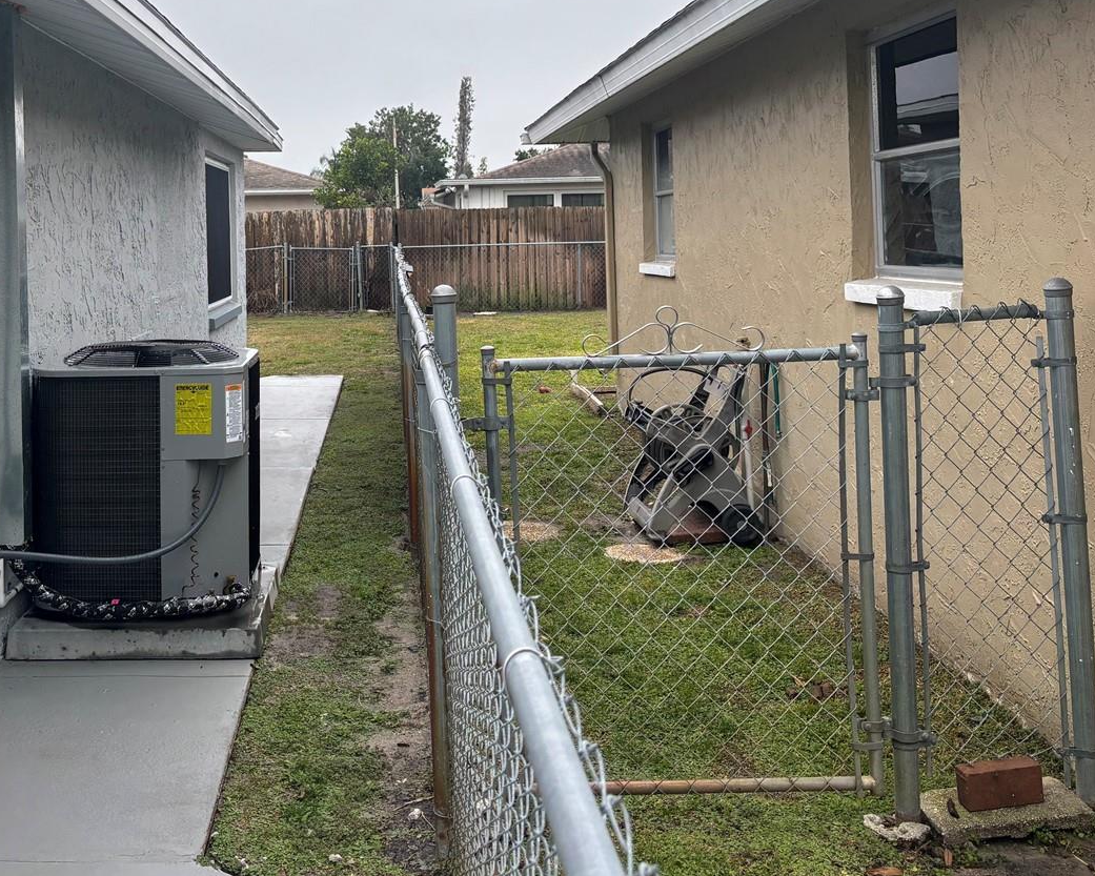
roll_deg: +1.2
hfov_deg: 46.1
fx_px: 1264
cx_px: 359
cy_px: 264
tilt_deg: -0.4
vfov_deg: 37.6
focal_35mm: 39
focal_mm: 5.96
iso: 50
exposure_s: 1/903
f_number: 1.6
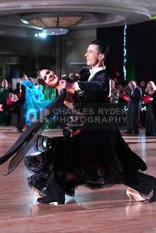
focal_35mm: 102
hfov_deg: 13.4
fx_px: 663
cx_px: 78
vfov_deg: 20.0
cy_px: 116
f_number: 5
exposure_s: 1/400
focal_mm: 102
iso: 10000
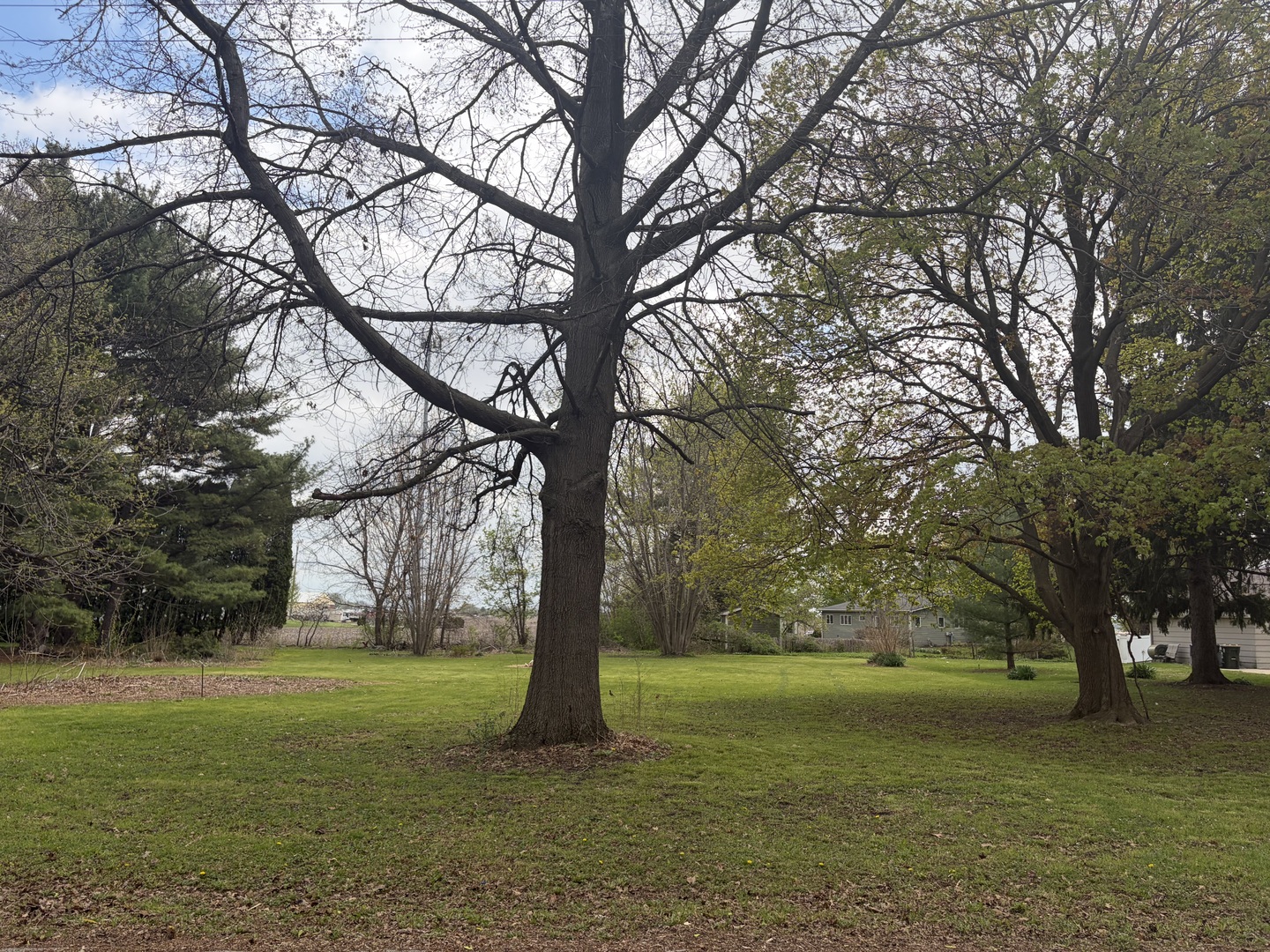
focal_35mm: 26
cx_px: 635
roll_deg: -1.4
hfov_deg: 67.3
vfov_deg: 53.1
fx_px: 954
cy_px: 476
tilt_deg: +10.0
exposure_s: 1/2639
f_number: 1.6
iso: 50
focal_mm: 5.96
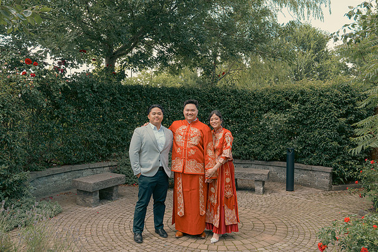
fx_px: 347
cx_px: 189
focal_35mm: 33
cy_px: 126
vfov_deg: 40.0
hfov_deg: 57.2
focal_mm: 33
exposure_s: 1/160
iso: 400
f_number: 5.6
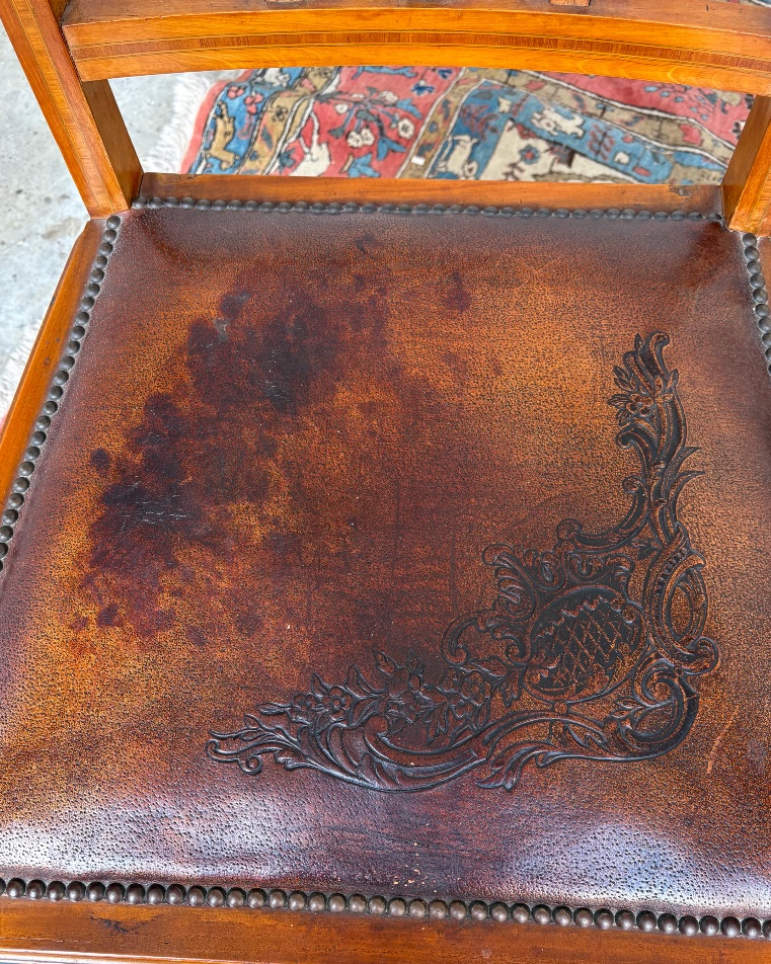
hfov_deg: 45.7
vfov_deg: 55.6
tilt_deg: -70.2
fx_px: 913
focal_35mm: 32
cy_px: 527
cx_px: 410
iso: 125
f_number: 1.6
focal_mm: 5.96
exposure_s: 1/103
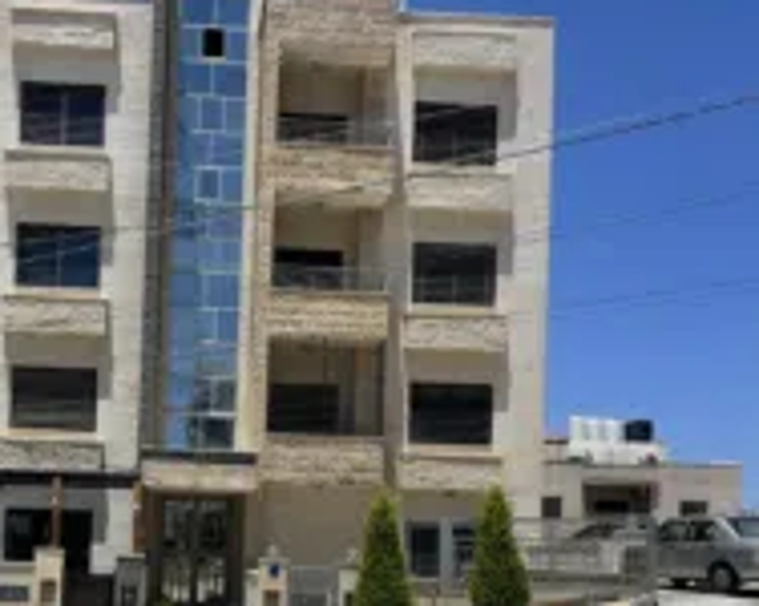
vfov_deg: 27.4
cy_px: 501
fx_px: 1212
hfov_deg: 34.3
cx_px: 218
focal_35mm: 54
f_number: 1.6
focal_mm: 4.2
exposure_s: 1/7813
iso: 32
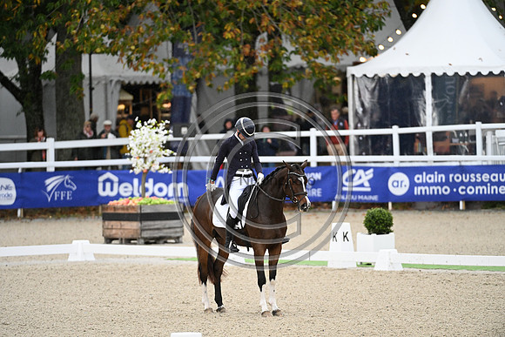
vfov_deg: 4.0
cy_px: 168
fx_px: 4770
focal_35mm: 340
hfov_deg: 6.1
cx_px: 252
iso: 2500
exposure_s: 1/1250
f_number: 4.5
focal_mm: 340
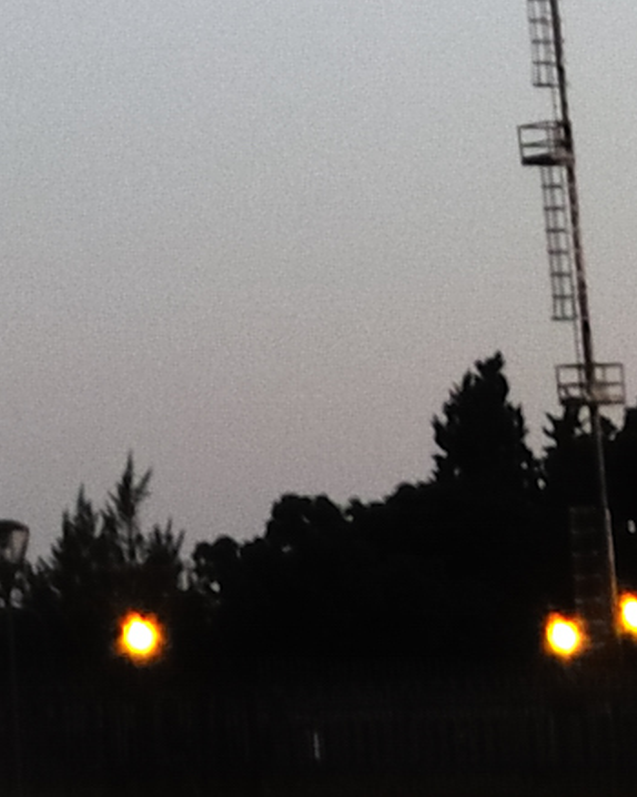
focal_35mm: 309
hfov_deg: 4.8
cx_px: -1214
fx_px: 7287
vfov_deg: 5.8
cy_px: -1710
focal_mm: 8.1
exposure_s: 1/20
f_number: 3.2
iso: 100
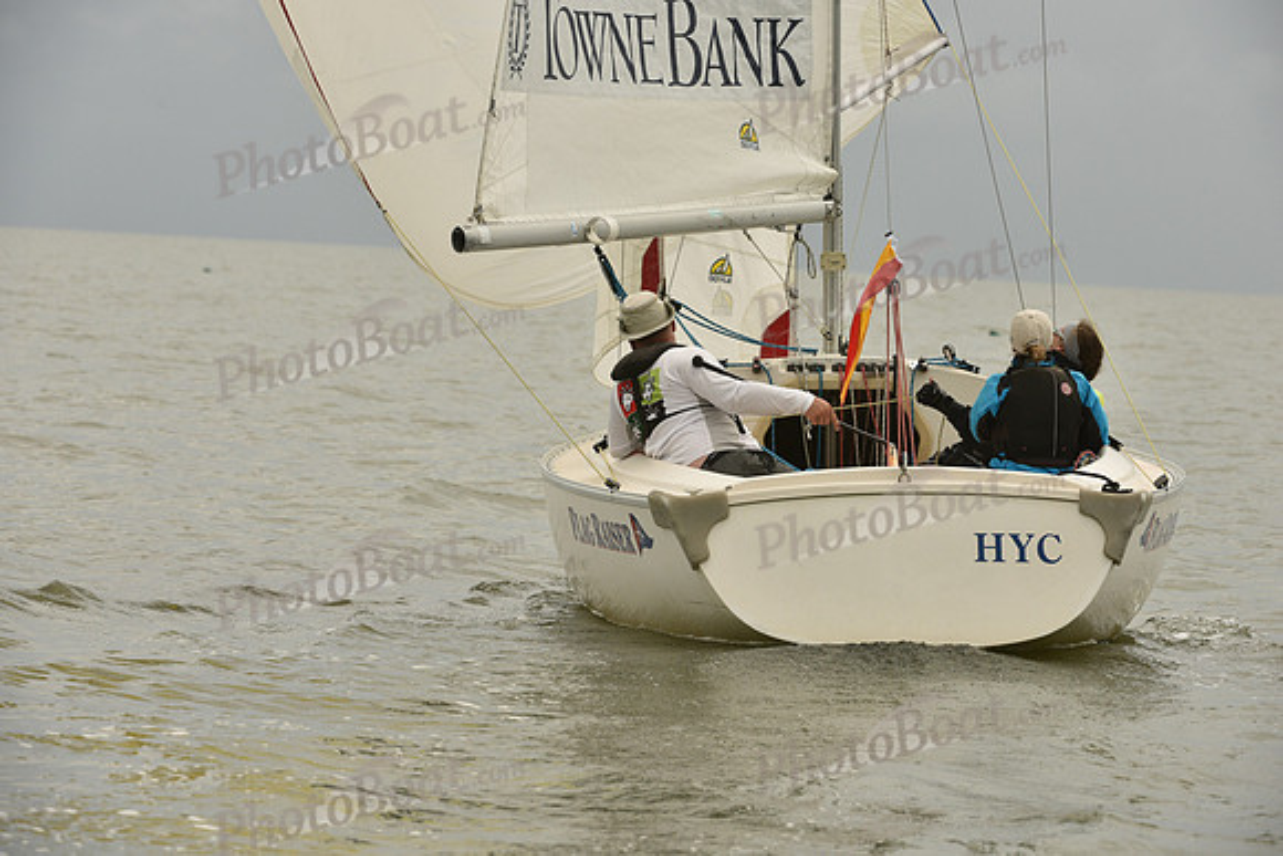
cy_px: 428
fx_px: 7842
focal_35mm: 220
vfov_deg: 6.2
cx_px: 642
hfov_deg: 9.4
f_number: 9
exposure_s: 1/1000
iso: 400
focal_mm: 220
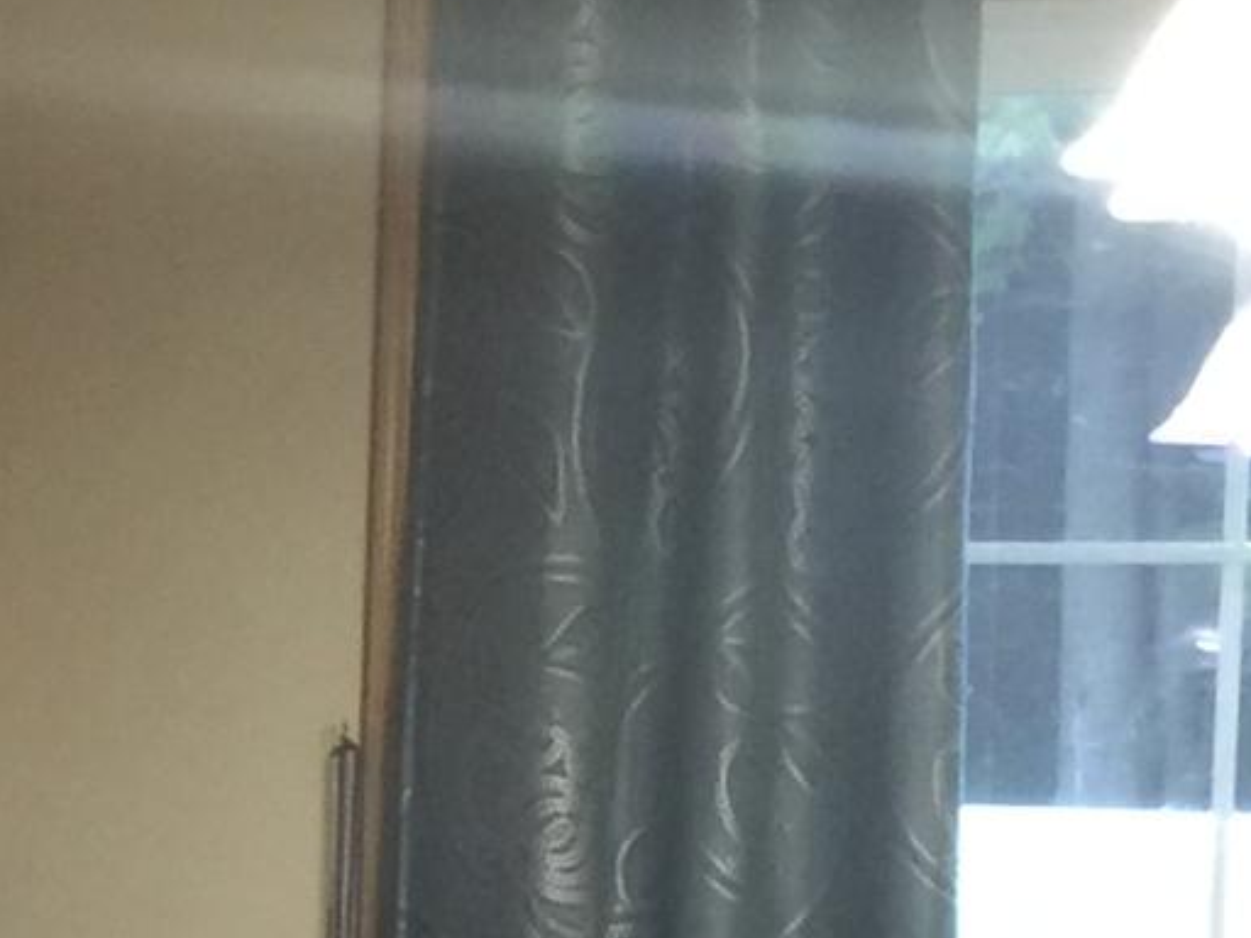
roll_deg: -3.2
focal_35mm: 170
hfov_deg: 10.9
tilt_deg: -5.5
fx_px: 6144
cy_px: 1224
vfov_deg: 8.6
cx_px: -916
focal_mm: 4.15
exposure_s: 1/15
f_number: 2.2
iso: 64
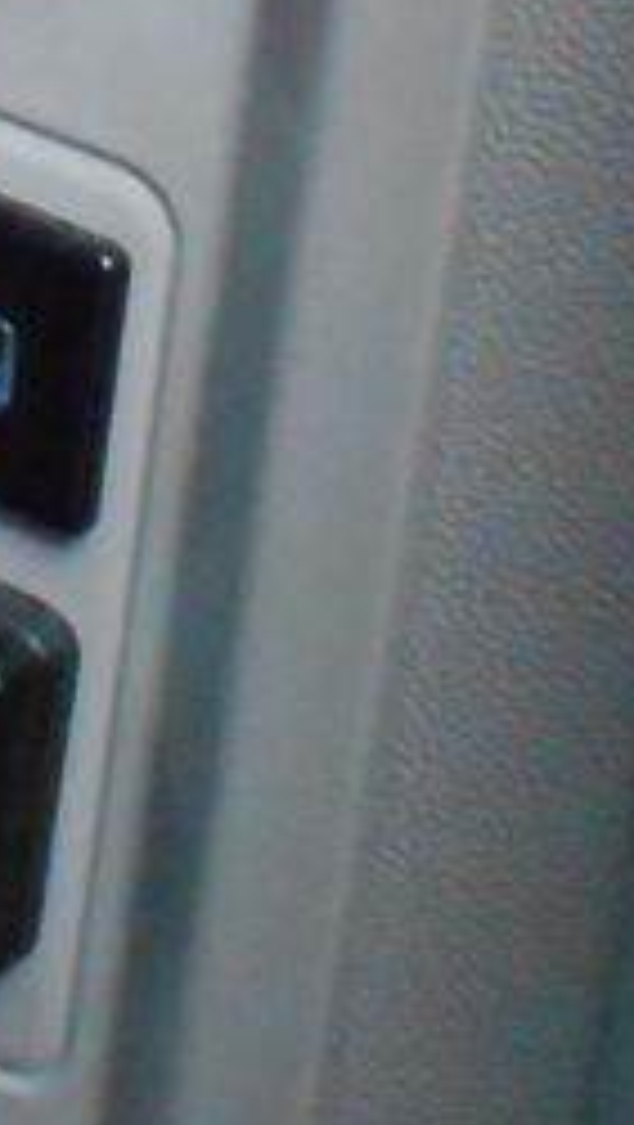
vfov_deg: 14.2
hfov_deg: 8.2
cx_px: -351
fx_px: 4325
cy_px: -342
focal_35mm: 145
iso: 800
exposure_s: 1/80
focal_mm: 4.6
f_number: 3.2
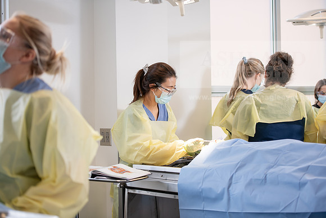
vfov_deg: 19.5
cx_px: 163
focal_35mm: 70
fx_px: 634
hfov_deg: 28.8
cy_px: 109
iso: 250
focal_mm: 70
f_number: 2.8
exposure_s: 1/200
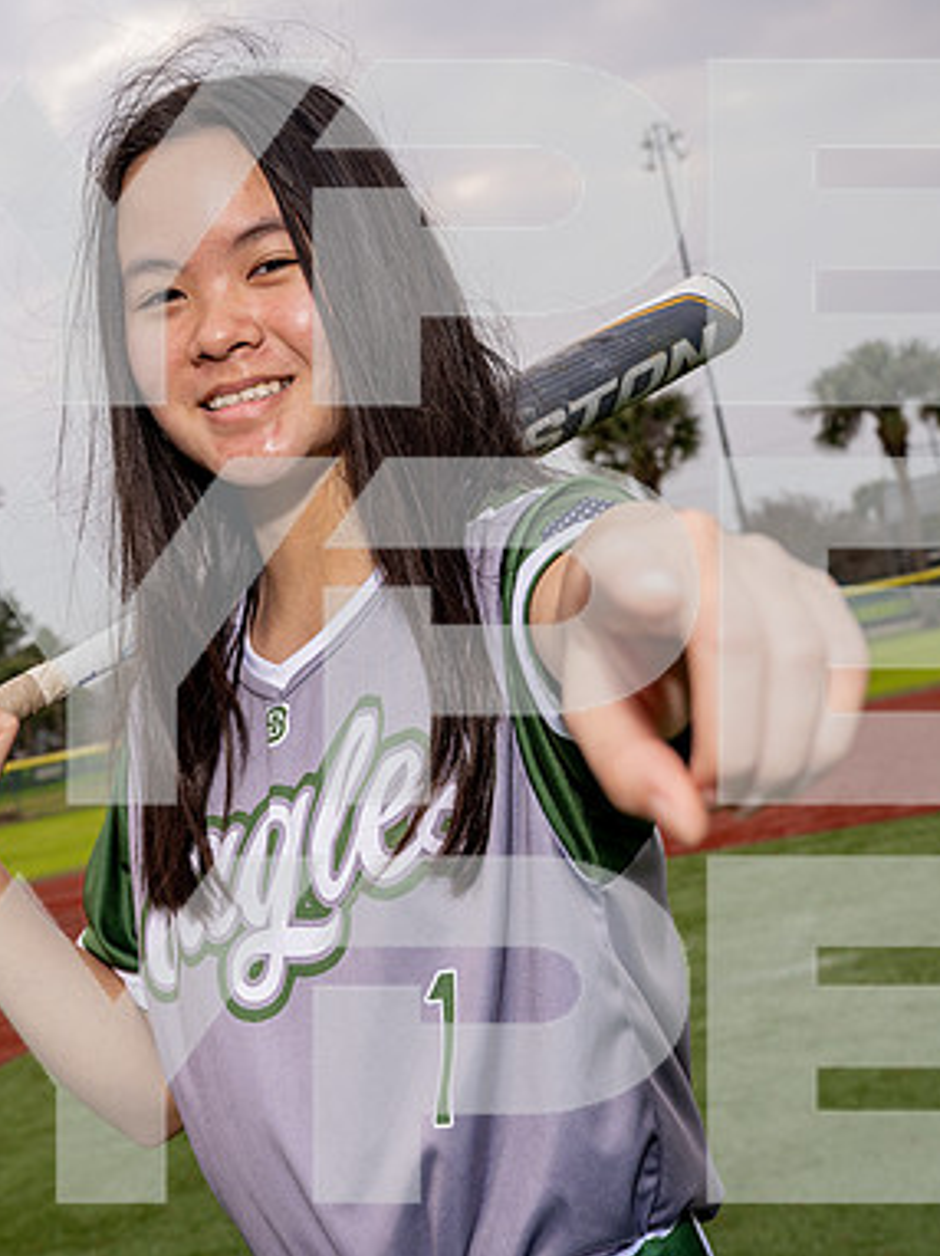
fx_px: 2066
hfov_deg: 25.4
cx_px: 260
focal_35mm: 57
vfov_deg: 33.8
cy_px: 633
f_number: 7.1
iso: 100
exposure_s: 1/250
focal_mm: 39
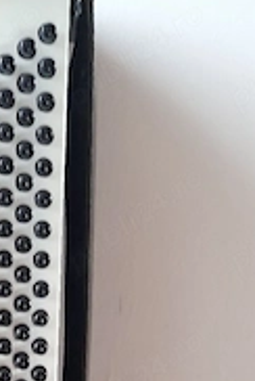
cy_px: 408
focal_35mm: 57
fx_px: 603
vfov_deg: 31.5
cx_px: 15
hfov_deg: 23.1
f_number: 2
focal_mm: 4.6
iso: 1000
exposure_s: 1/20
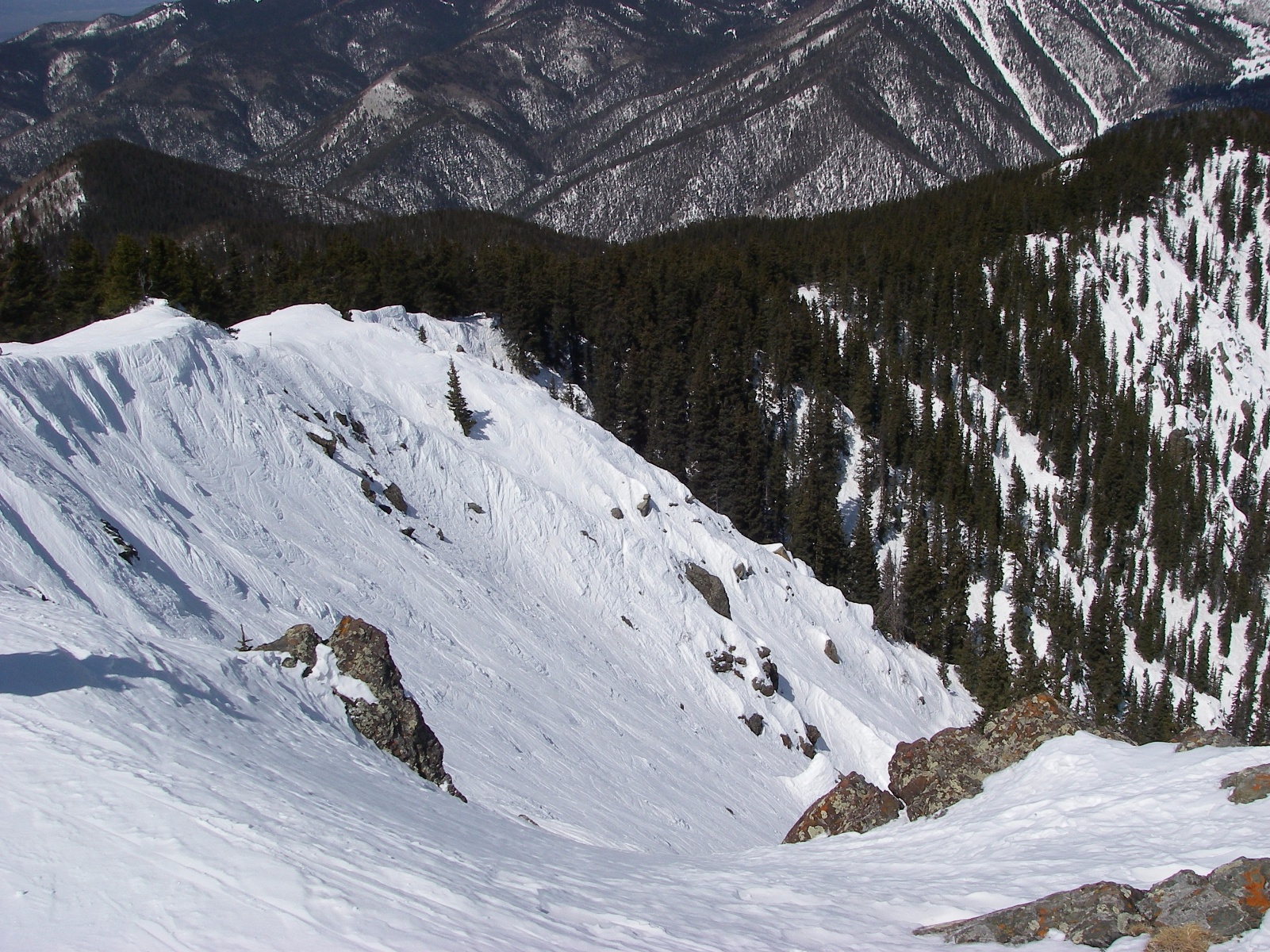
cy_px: 476
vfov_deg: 37.7
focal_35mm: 38
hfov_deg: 49.0
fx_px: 1394
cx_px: 635
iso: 64
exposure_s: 1/500
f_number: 6.6
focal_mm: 6.3
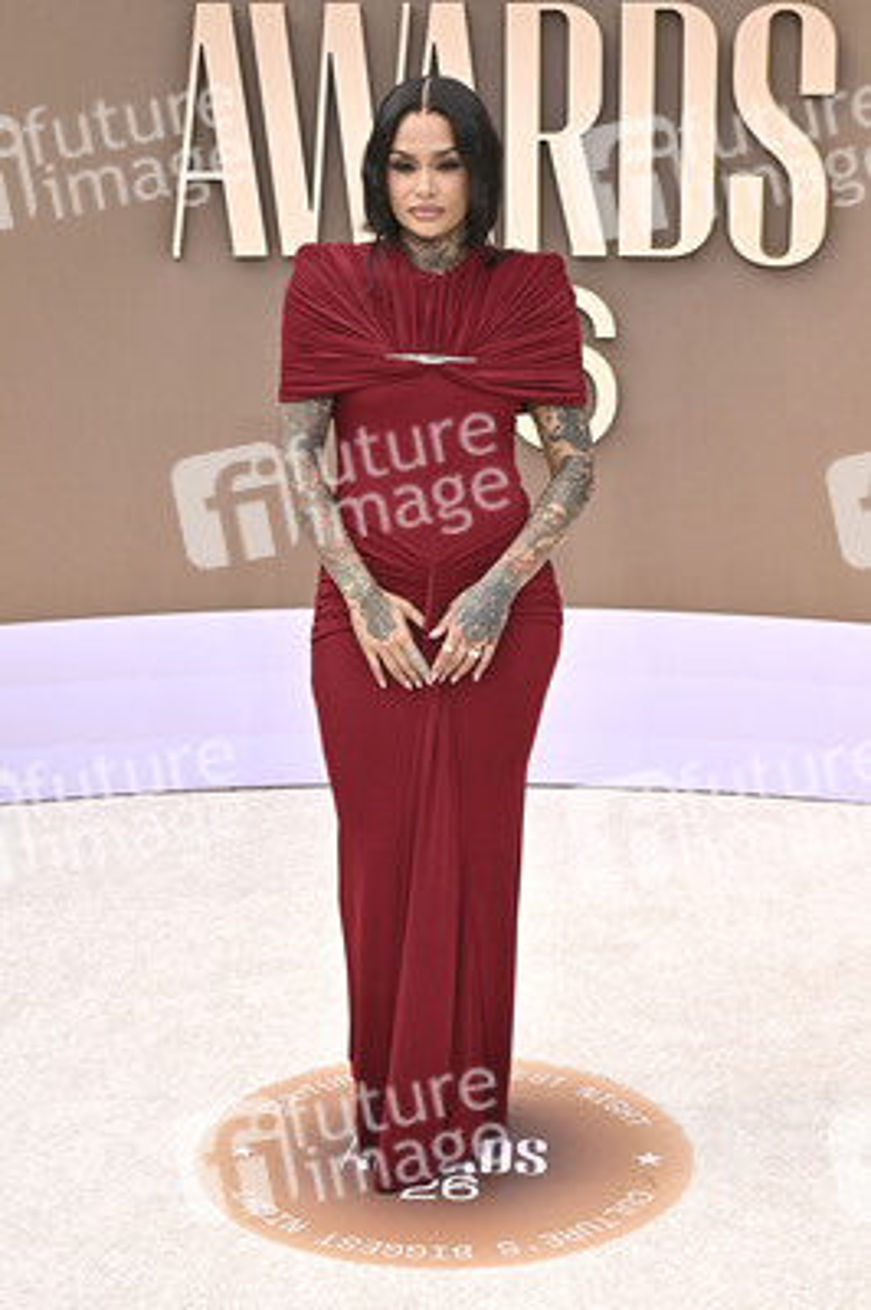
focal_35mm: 52
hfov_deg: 25.9
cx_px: 436
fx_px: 1890
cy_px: 655
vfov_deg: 38.2
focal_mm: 52
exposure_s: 1/320
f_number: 11
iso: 400
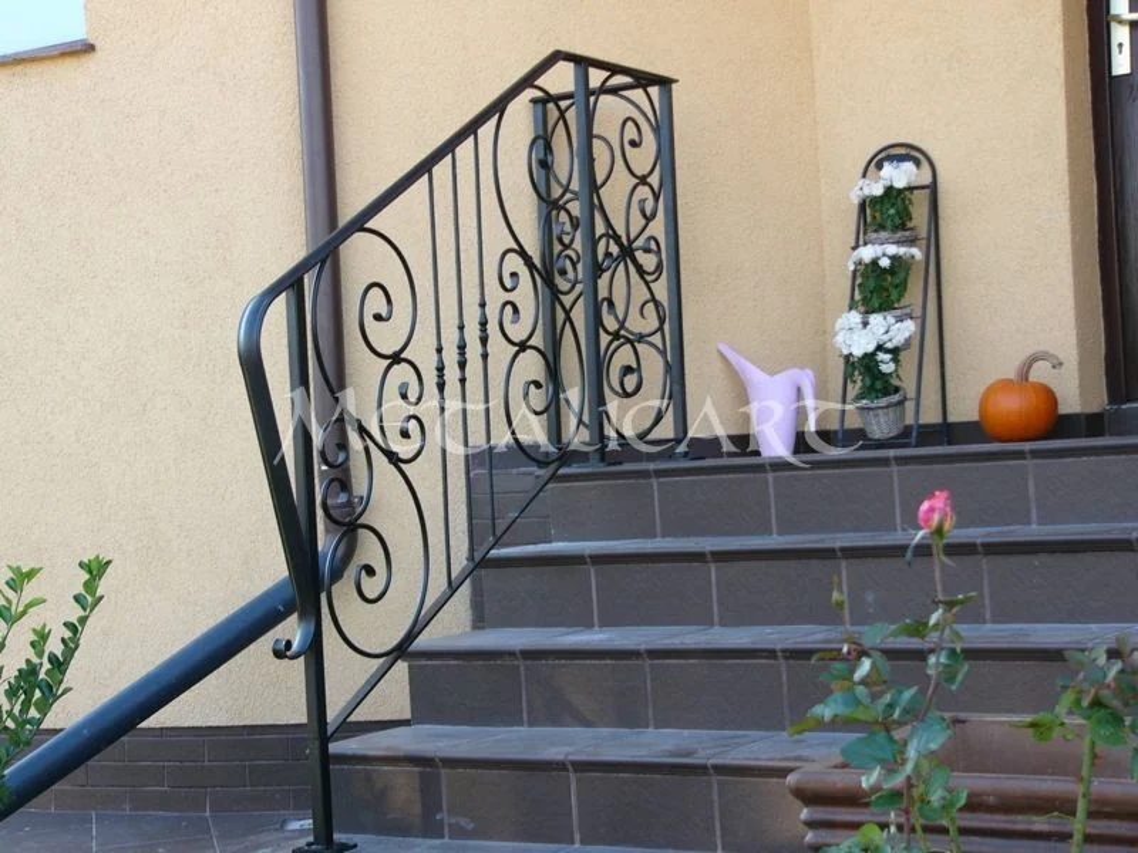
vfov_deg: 23.3
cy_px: 426
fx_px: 2071
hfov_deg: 30.7
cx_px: 569
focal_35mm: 63
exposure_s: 1/80
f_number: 2.8
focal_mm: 10.5
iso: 50
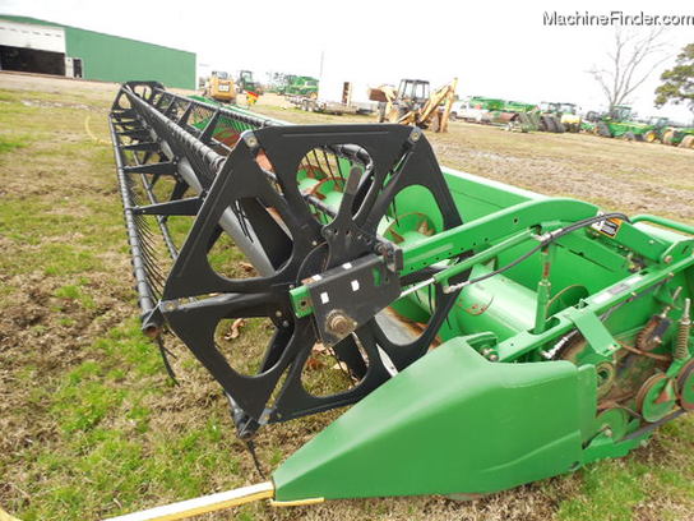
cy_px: 260
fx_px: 501
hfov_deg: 69.4
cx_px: 347
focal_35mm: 25
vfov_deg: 54.9
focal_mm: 4.5
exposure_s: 1/160
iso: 125
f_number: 3.3
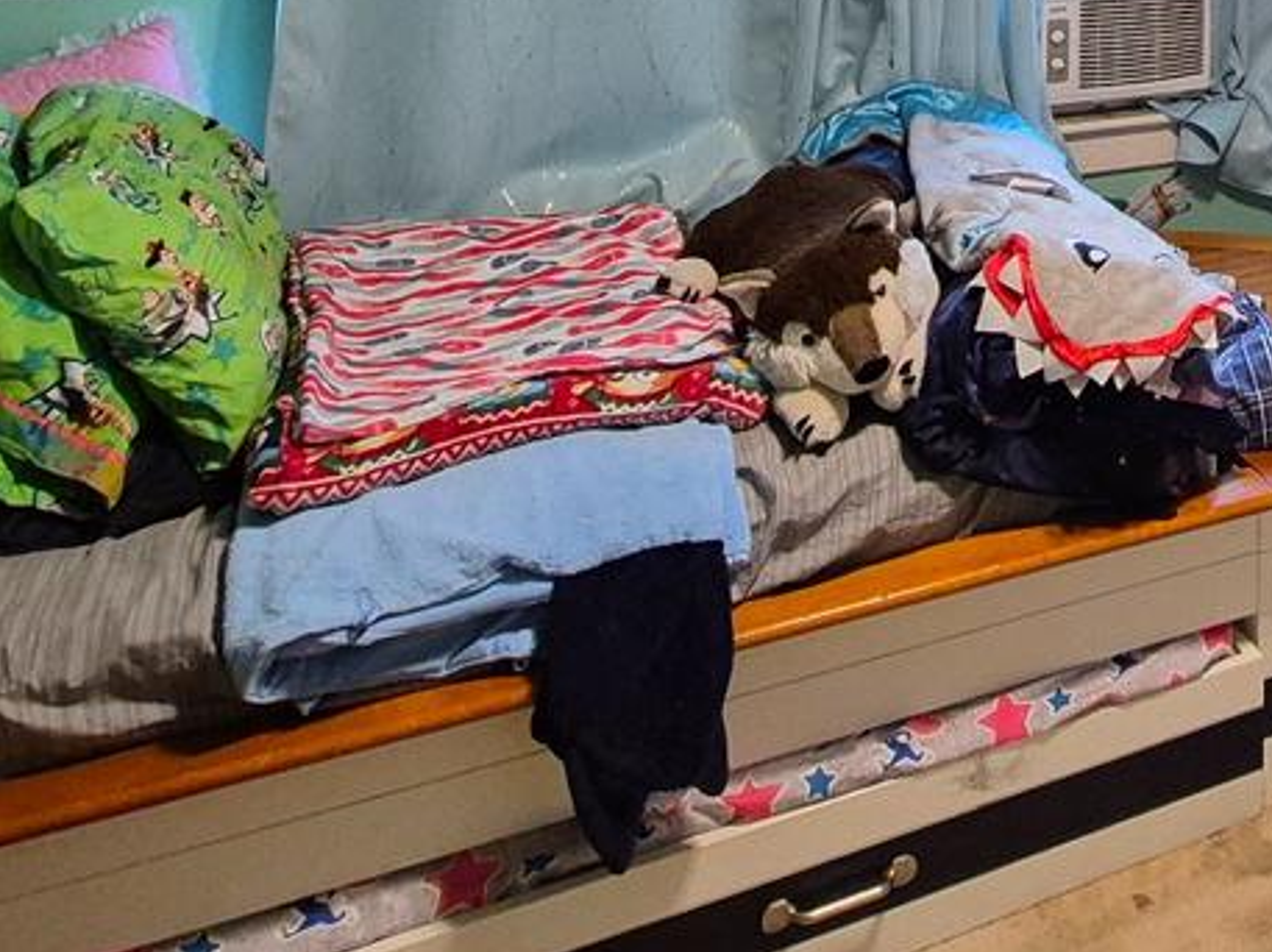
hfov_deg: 40.6
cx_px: 1244
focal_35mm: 41
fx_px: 1505
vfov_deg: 27.2
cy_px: -387
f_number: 2.2
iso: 400
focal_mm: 1.74
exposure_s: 1/60
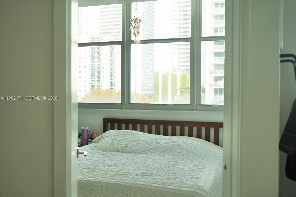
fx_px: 345
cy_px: 98
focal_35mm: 42
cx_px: 148
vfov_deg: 31.9
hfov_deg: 46.4
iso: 100
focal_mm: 42
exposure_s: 1/80
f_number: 5.6
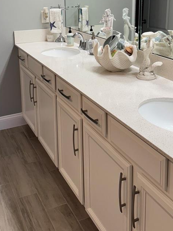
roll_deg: +1.9
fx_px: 306
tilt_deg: -11.4
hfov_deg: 31.5
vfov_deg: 39.8
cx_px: 85
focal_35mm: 46
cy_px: 52
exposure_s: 1/120
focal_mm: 6.76
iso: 160
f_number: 1.78
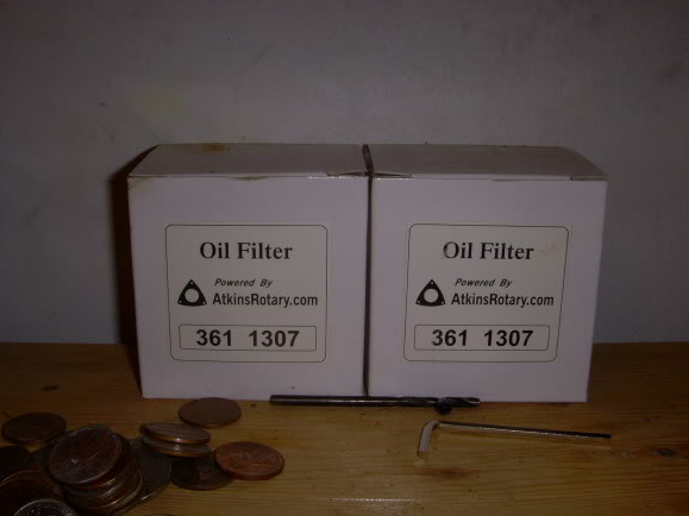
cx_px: 326
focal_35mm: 42
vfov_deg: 34.3
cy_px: 259
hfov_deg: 44.8
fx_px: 836
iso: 100
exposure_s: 1/30
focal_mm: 6.3
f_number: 6.6
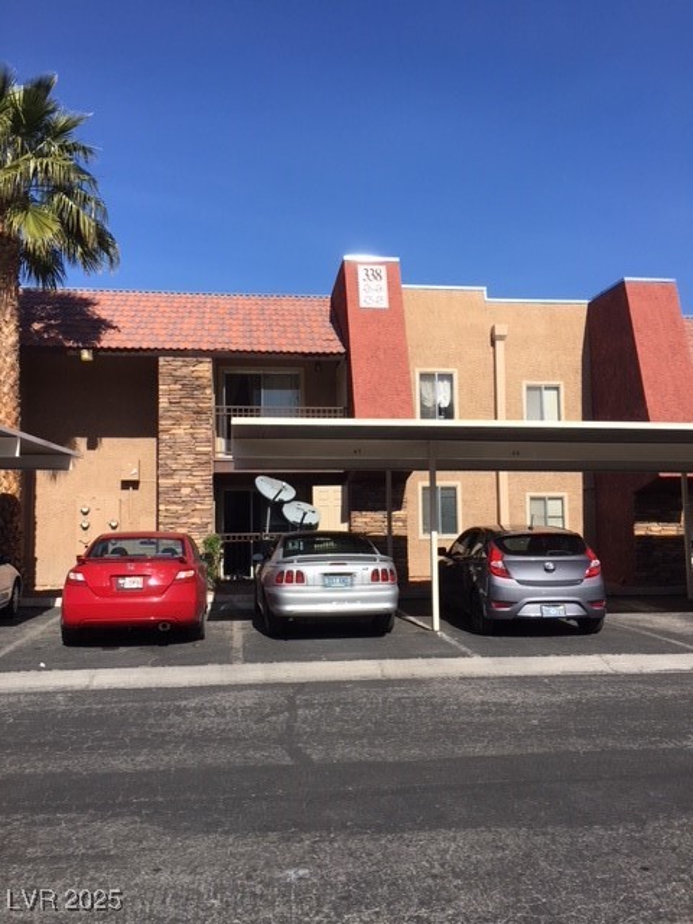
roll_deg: +1.4
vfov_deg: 61.7
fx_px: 774
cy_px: 462
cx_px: 346
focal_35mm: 29
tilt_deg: +6.4
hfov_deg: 48.2
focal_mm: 4.15
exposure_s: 1/1748
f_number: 2.2
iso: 25
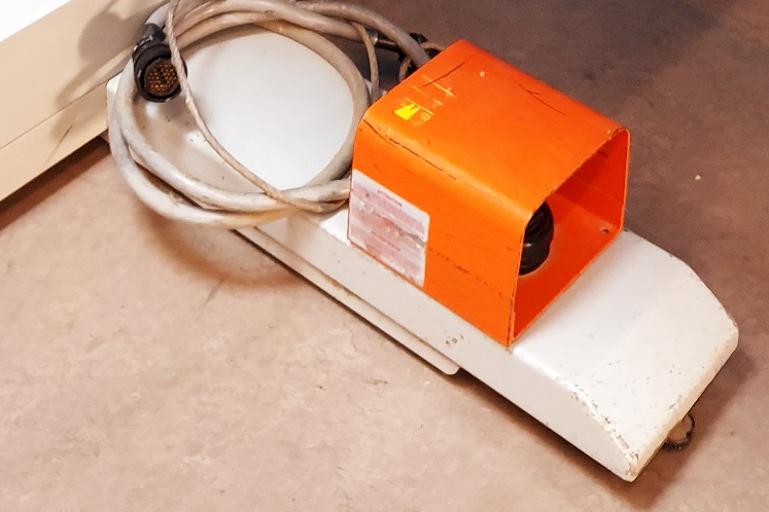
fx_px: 1559
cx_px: 338
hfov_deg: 27.7
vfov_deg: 15.3
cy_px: -483
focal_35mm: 73
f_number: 1.5
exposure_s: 1/50
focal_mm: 4.3
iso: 200
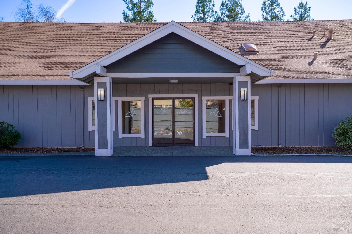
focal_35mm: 37
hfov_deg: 51.9
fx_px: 362
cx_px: 176
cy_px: 117
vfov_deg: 35.9
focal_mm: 37
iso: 100
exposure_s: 1/80
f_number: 9
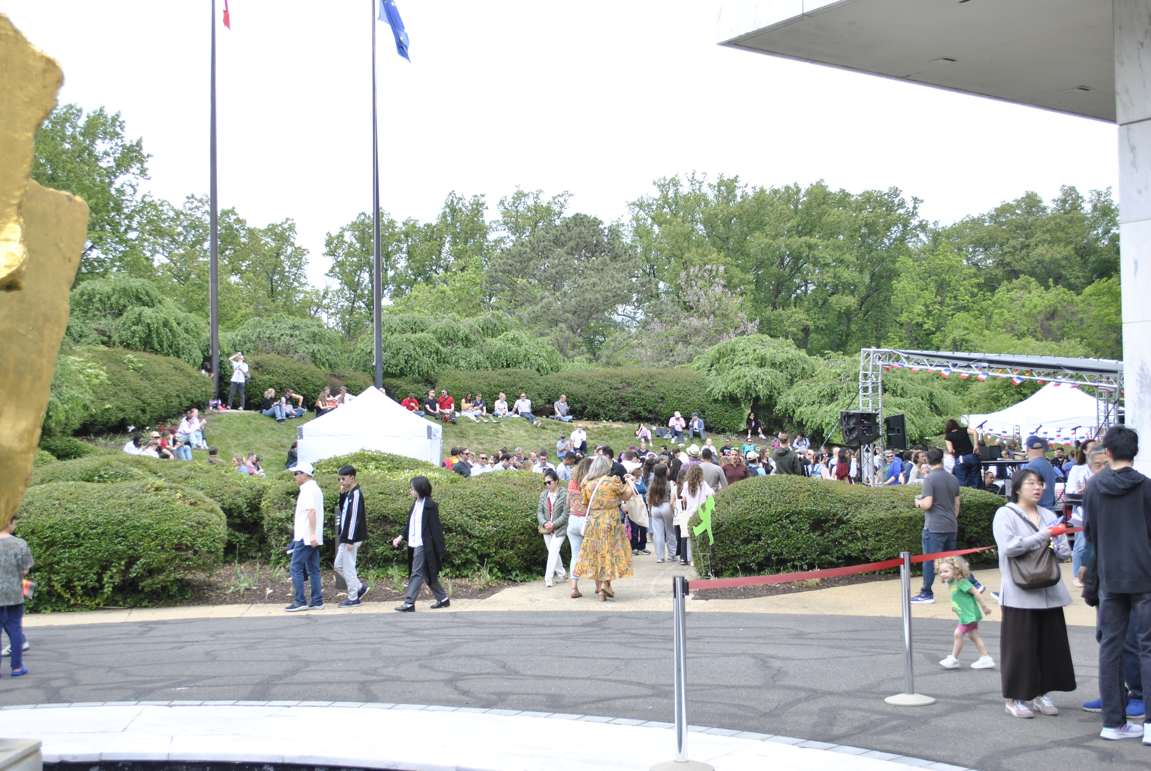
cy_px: 386
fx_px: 1440
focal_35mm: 45
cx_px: 576
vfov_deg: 29.9
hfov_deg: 43.6
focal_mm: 30
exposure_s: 1/160
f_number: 5
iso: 100
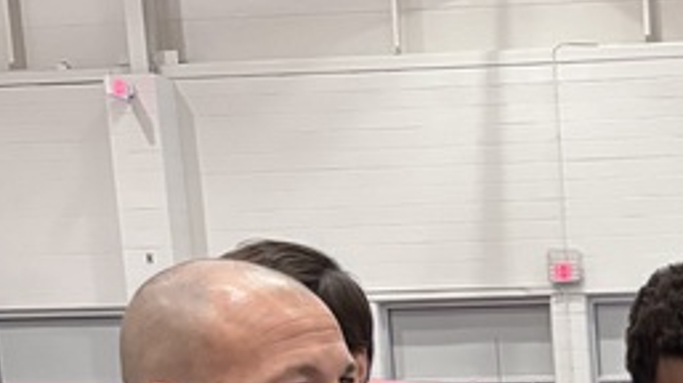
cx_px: 997
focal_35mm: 113
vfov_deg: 9.7
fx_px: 2045
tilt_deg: -11.4
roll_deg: +0.2
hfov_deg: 17.3
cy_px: 840
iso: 400
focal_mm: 5.96
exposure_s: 1/60
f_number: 1.6
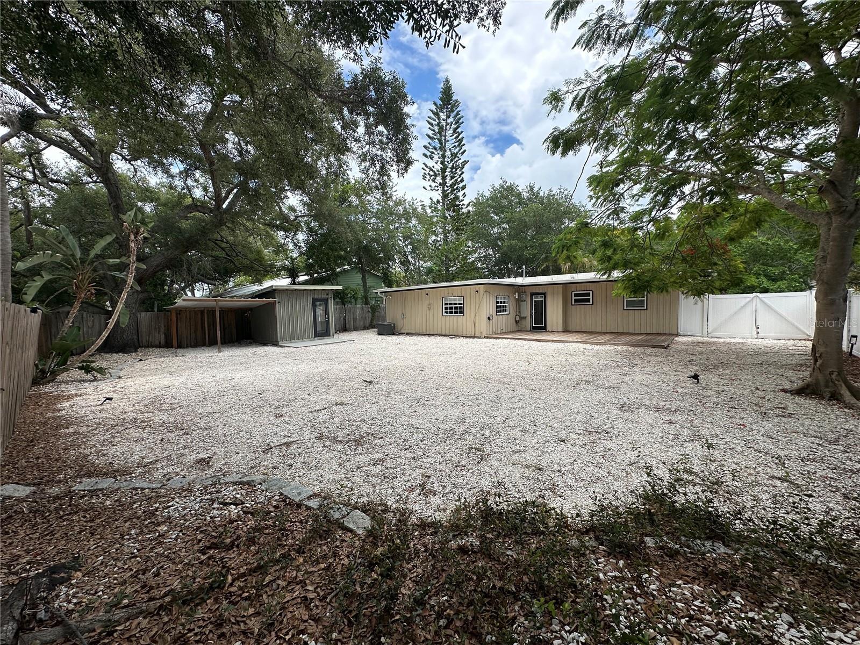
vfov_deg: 85.7
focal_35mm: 14
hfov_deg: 102.1
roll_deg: +1.4
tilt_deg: -2.7
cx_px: 430
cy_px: 322
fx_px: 348
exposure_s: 1/1304
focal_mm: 2.22
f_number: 2.2
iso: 40
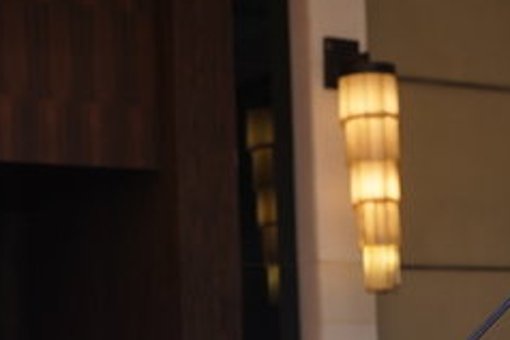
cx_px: 587
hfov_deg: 17.0
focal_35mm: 116
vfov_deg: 11.7
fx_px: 1644
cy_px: 345
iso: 1600
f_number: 5
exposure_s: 1/100
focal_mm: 36
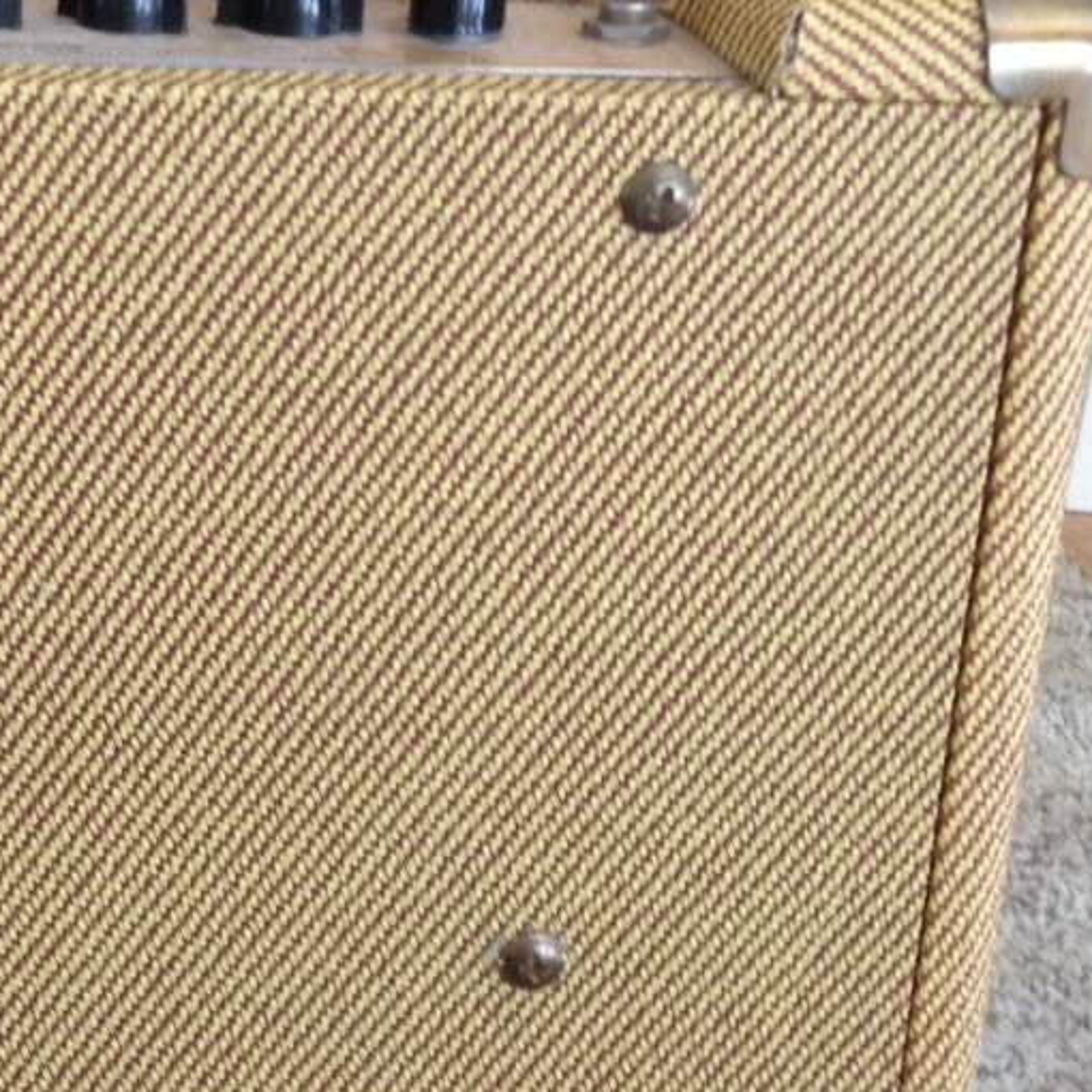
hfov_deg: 16.7
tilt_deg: -26.7
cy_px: 711
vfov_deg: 17.5
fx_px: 3533
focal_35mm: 99
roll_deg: -2.4
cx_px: -255
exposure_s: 1/20
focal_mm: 4.28
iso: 125
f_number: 2.4
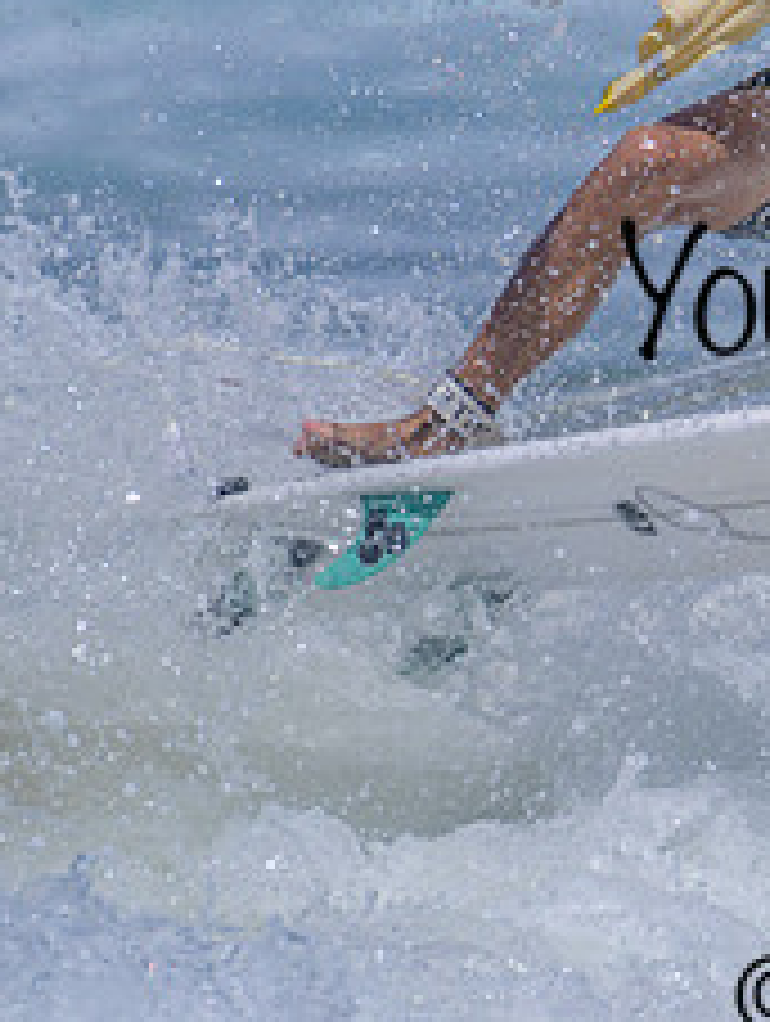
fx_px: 64741
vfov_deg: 0.9
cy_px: 202
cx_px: 1199
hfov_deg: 0.7
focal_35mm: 2189
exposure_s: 1/2000
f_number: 11
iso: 500
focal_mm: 800
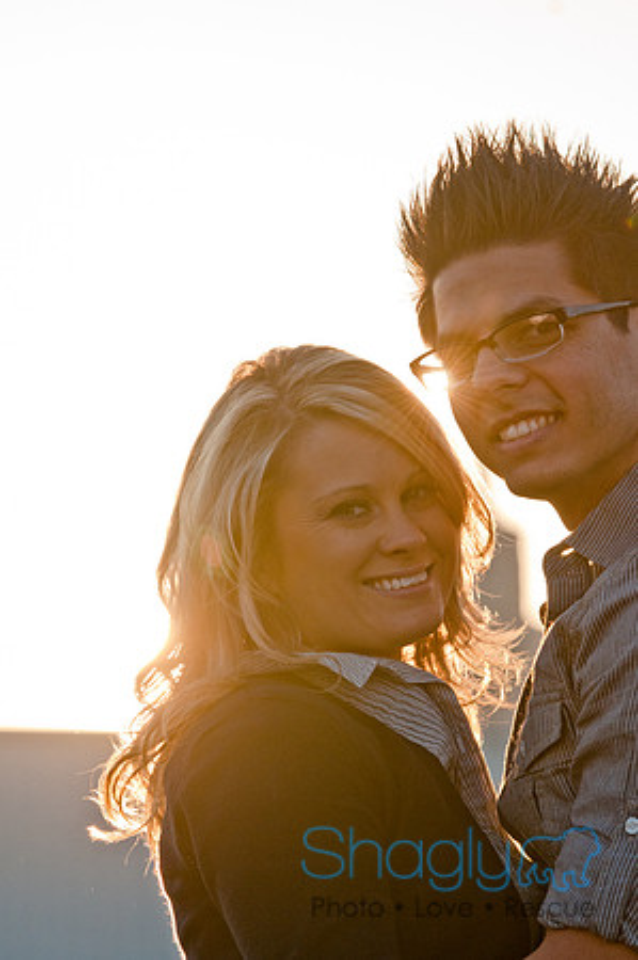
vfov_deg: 8.9
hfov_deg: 5.9
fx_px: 6194
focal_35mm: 232
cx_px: 319
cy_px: 480
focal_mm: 155
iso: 400
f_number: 7.1
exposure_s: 1/640
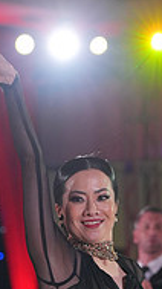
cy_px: 413
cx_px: 16
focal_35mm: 354
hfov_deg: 3.4
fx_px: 2709
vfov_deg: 6.0
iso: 1600
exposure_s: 1/500
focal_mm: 110
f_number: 4
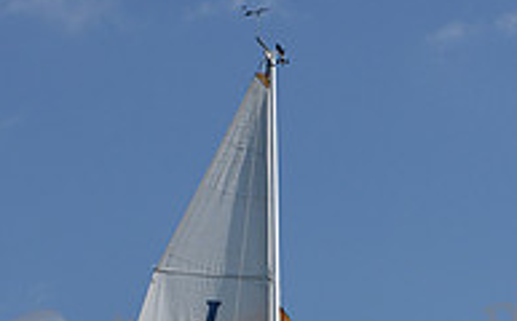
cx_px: 344
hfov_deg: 9.8
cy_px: 714
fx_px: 3025
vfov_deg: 5.9
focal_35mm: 215
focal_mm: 70
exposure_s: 1/1250
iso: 320
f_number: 11
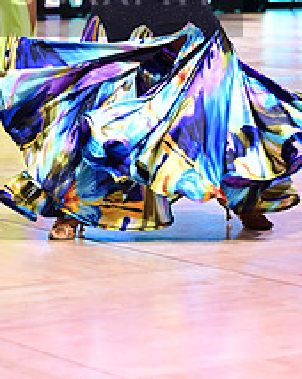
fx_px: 2003
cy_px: -21
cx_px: -2
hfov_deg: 8.6
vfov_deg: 10.7
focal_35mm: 179
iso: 1600
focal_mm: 70
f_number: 2.8
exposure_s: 1/400
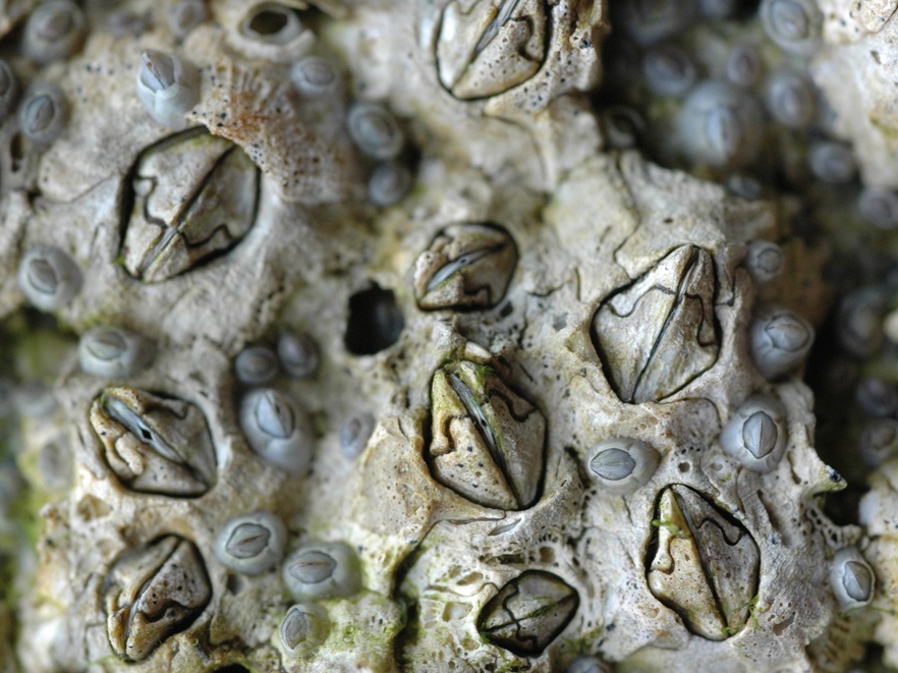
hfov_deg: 20.0
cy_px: 337
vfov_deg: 15.1
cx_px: 409
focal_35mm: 98
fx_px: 2542
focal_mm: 60
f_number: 10
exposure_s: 1/100
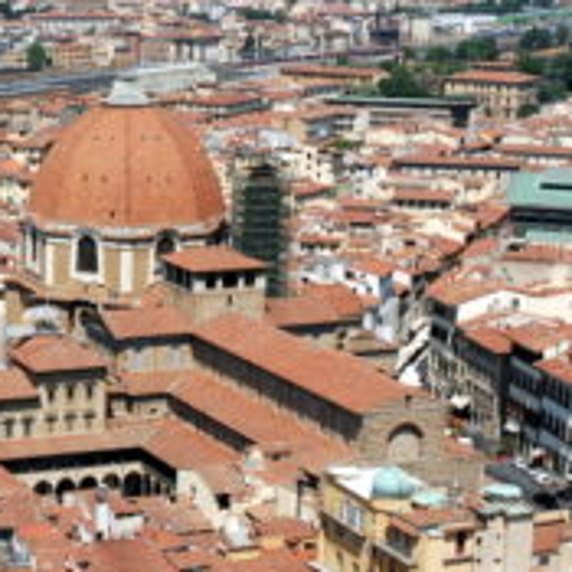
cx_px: 16
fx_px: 1836
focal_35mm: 98
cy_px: 328
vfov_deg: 17.7
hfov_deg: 17.3
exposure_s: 1/250
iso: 100
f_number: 9
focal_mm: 27
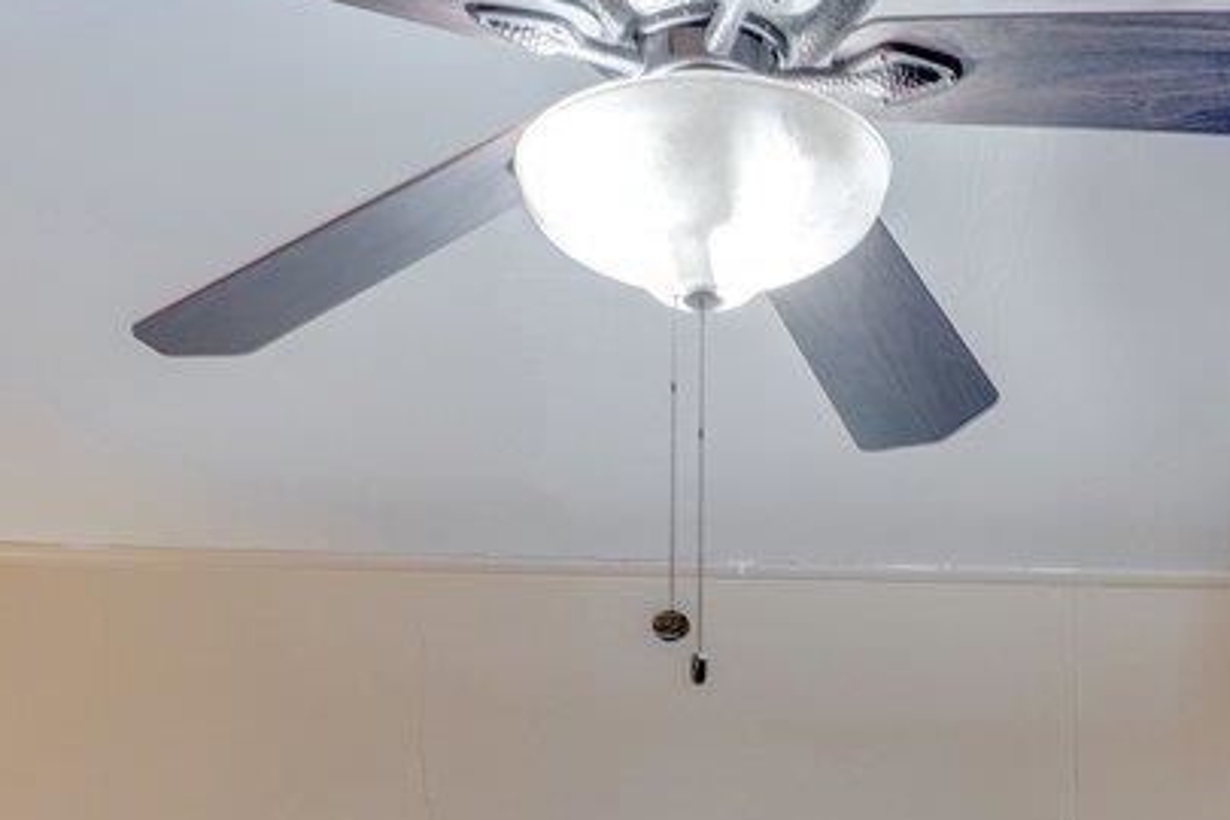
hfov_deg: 23.6
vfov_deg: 13.5
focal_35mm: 86
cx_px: 765
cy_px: 1651
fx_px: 2938
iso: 100
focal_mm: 17
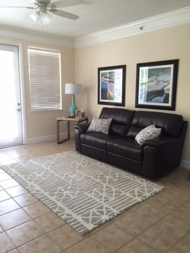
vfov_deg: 61.7
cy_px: 126
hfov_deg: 48.2
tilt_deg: -9.2
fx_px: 212
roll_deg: -0.4
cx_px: 95
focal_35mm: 29
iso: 50
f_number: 2.2
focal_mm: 4.15
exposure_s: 1/30
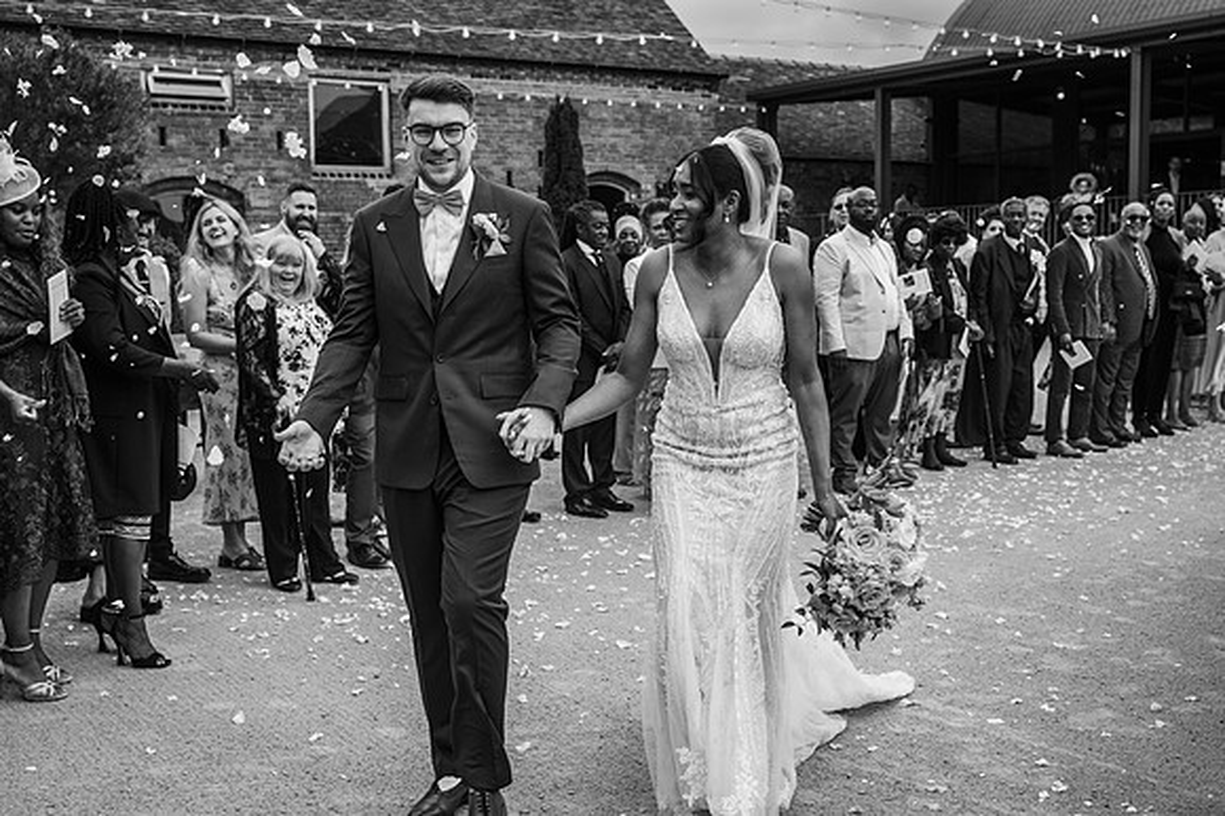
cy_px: 408
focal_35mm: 42
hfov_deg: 46.4
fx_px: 1428
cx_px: 612
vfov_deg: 31.9
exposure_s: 1/1000
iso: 320
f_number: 5
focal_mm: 42
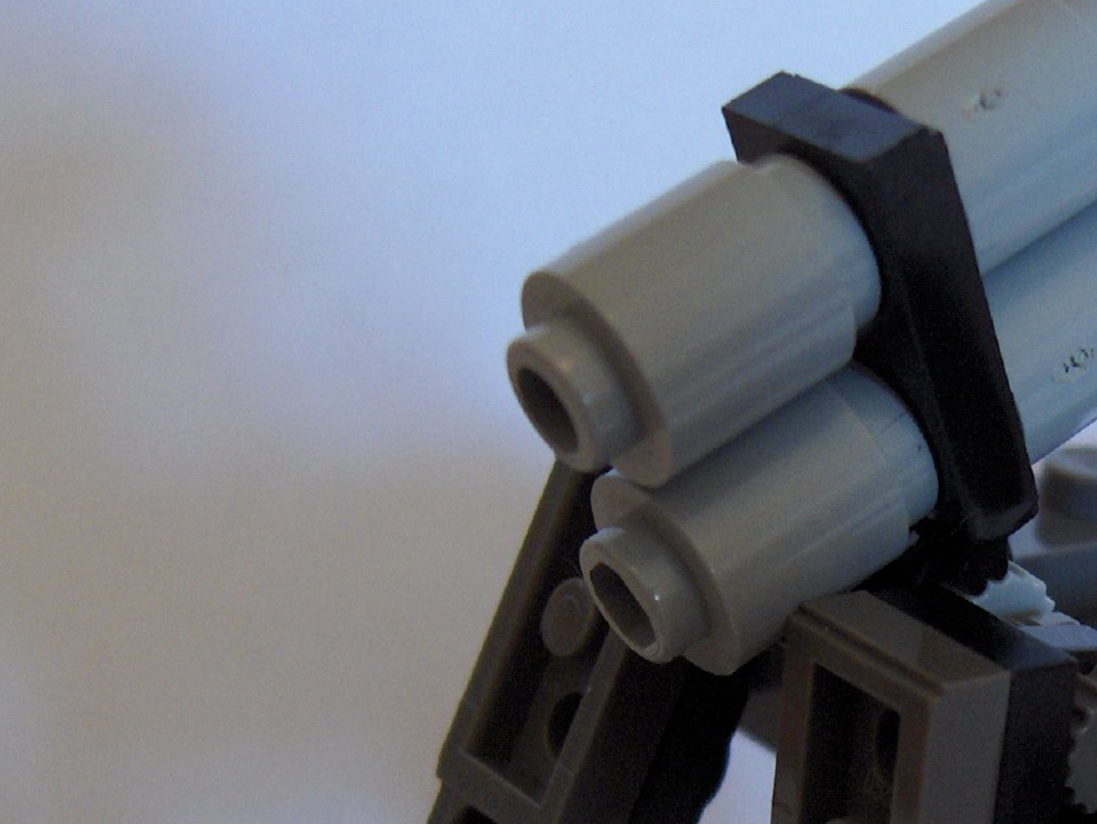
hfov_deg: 19.7
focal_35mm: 97
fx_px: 3075
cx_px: 1074
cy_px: 856
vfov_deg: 15.0
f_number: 2.8
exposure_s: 1/61.5
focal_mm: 8
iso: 200
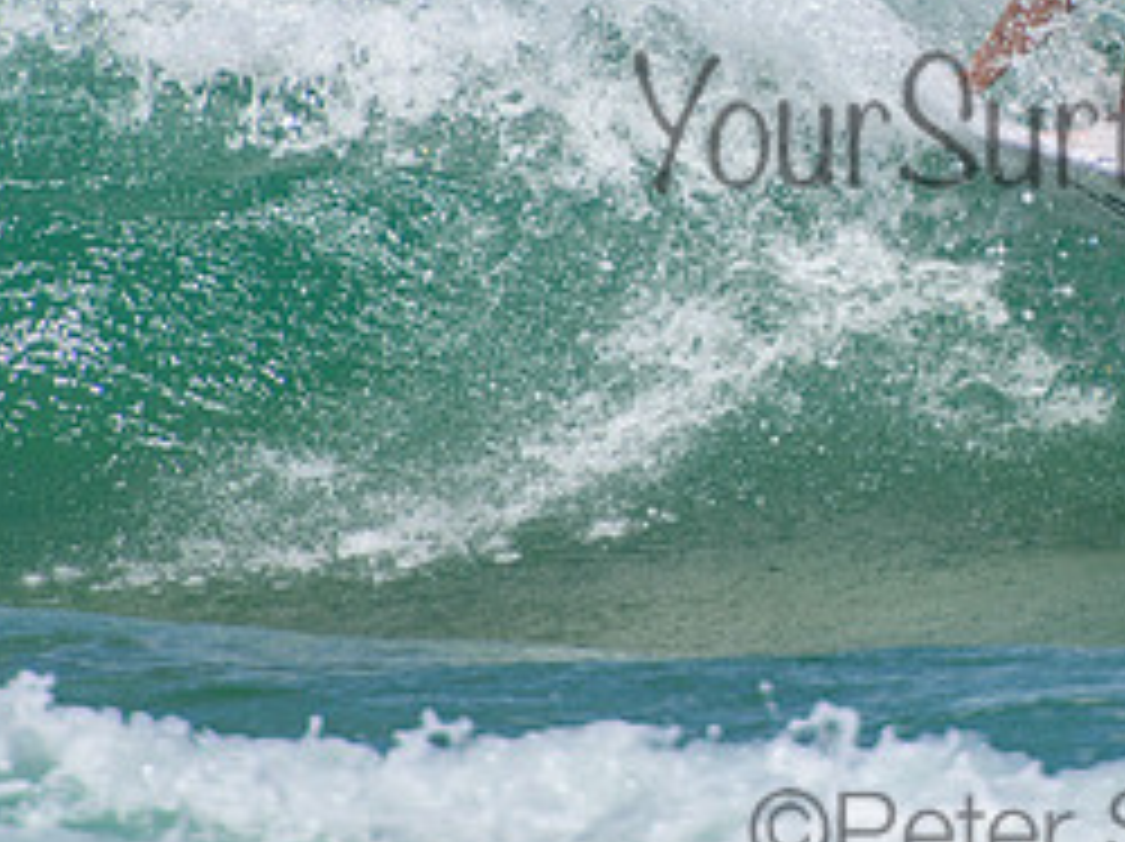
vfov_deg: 1.1
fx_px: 43507
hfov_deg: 1.5
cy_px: 83
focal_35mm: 1340
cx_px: 1098
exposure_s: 1/2000
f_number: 5.6
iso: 250
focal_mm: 400
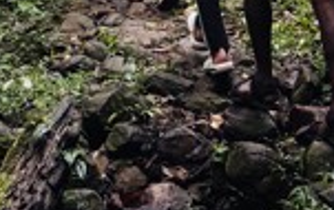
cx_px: 203
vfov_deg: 6.0
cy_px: -654
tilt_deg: +11.0
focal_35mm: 182
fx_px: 1660
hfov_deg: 11.5
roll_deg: -2.6
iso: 40
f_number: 1.6
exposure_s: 1/121
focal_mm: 5.96
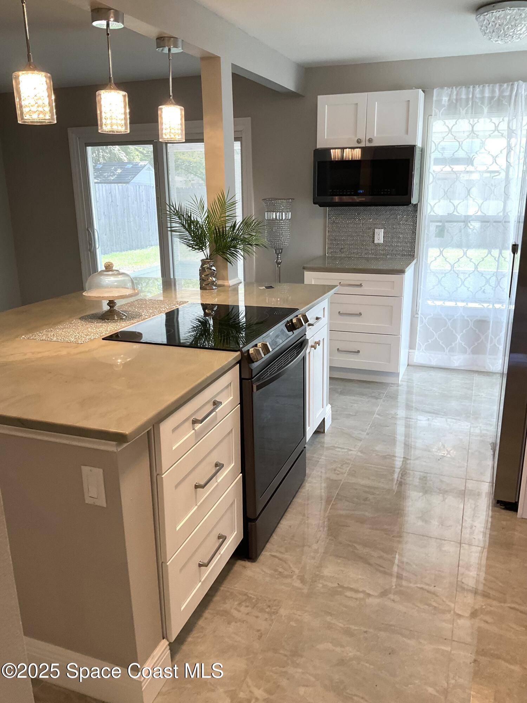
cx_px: 264
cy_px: 352
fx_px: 589
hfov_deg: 48.2
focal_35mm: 29
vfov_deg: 61.7
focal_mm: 3
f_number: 1.8
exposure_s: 1/120
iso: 64
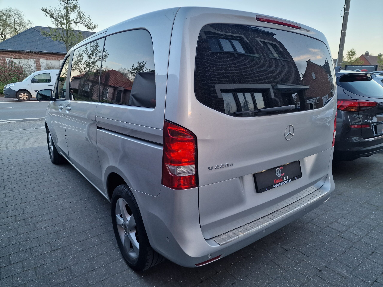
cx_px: 192
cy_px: 144
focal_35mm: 23
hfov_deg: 73.9
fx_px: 254
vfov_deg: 58.9
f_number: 1.8
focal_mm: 6.4
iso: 125
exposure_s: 1/180
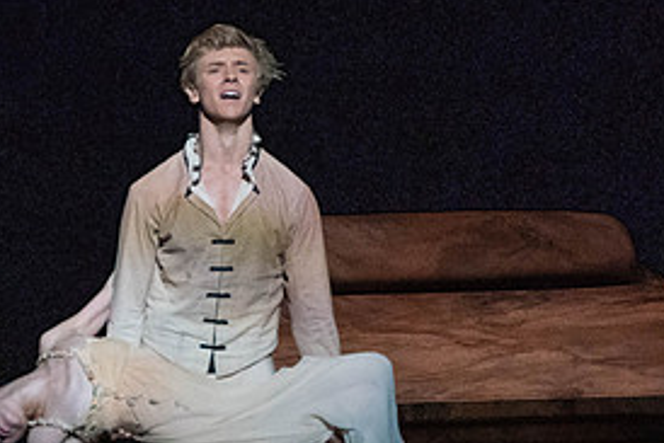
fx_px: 14043
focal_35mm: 761
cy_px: 260
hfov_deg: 2.7
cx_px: 185
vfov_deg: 1.8
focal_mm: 282
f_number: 5.6
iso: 8000
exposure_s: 1/200
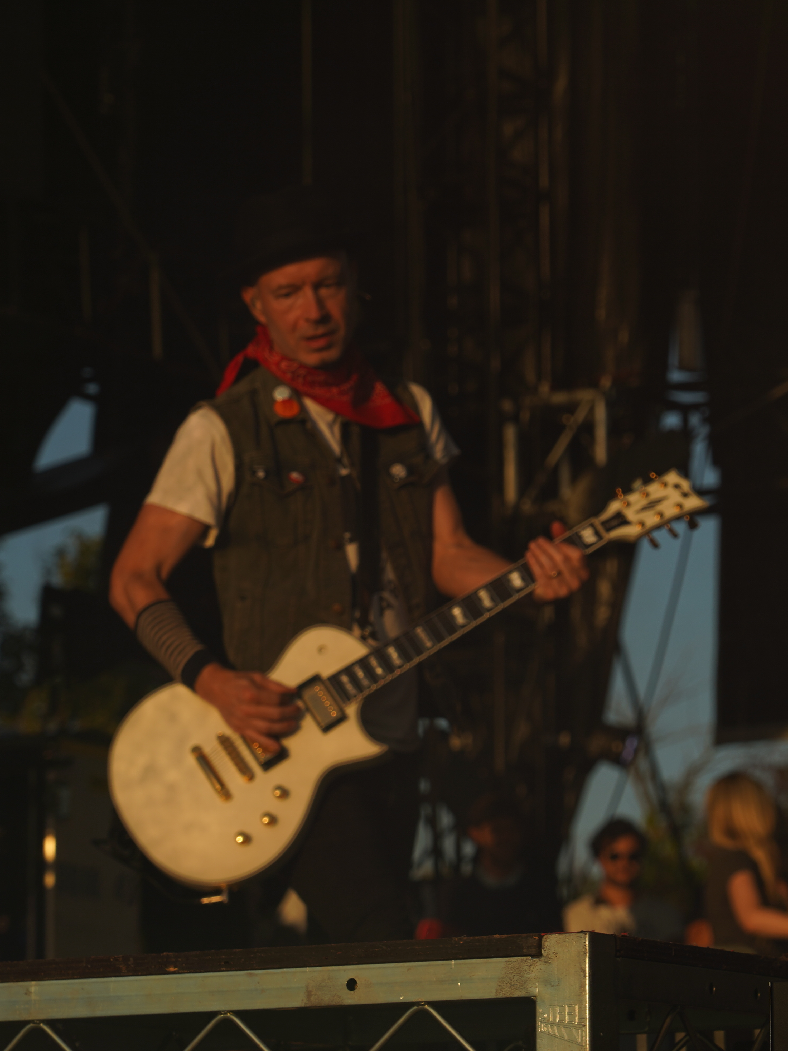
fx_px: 4613
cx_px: 631
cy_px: 524
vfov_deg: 13.0
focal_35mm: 152
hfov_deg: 9.7
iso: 100
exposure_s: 1/500
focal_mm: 105
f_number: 8
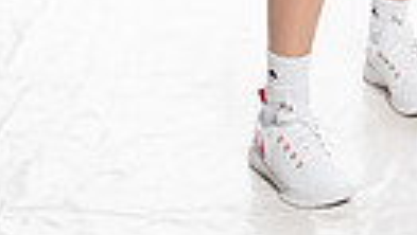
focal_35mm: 180
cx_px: 465
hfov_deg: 11.8
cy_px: -429
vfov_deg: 6.3
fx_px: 1992
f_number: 8
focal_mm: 50
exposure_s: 1/250
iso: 400
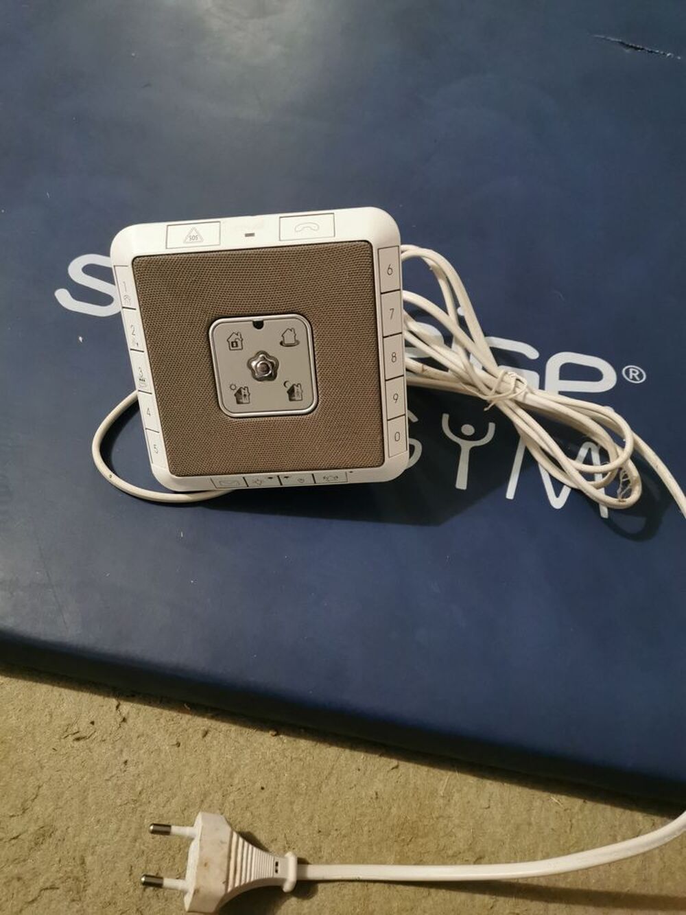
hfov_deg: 51.4
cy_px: 458
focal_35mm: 27
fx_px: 713
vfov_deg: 65.3
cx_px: 343
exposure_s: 1/25
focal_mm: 5.58
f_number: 1.8
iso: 500
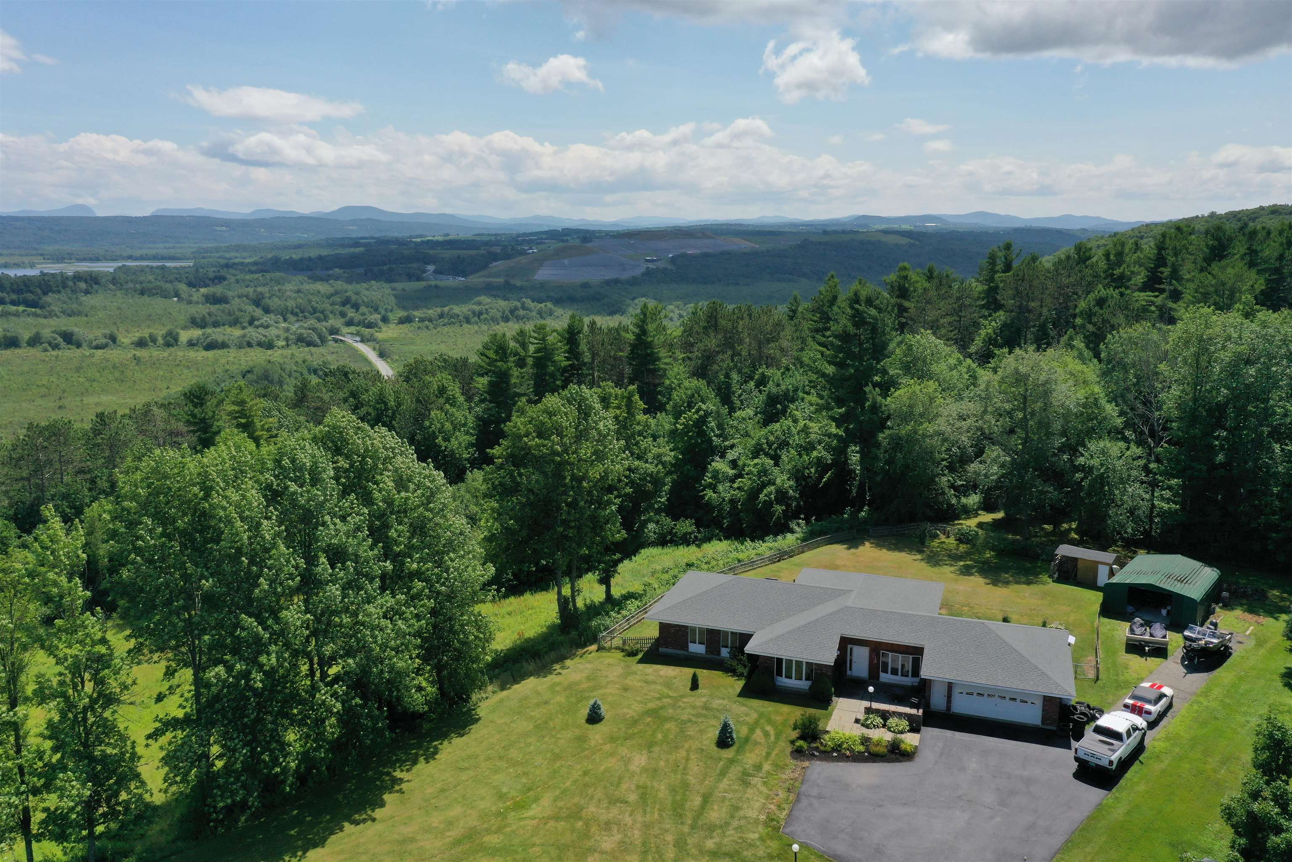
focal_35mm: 28
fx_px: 1005
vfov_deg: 46.4
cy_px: 431
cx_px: 646
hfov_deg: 65.5
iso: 100
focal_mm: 10.26
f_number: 6.3
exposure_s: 1/640
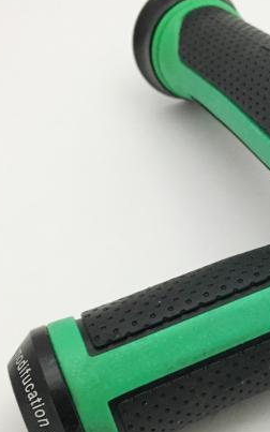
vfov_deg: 33.4
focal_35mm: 61
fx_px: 718
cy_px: 245
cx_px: 295
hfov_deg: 20.3
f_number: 2.2
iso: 160
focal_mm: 4.15
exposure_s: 1/30
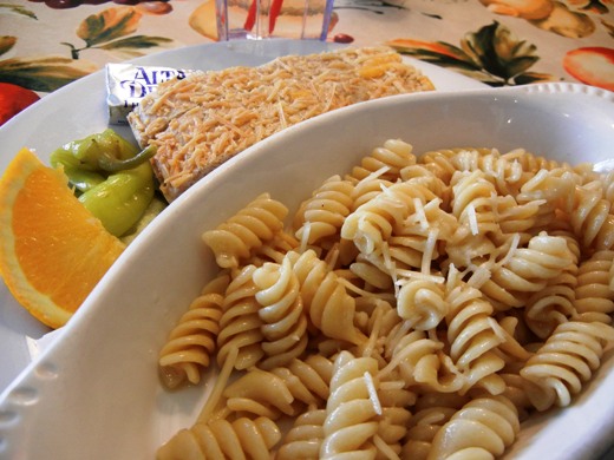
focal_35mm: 30
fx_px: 532
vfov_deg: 46.8
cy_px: 230
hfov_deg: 60.0
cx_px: 307
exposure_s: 1/30
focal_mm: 5.4
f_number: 3.5
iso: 287
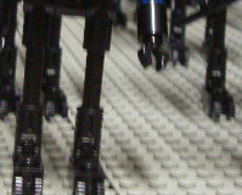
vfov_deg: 12.7
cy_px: -26
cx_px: 40
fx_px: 854
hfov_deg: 16.0
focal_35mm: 119
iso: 320
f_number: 3.3
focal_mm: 6.3
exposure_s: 1/4
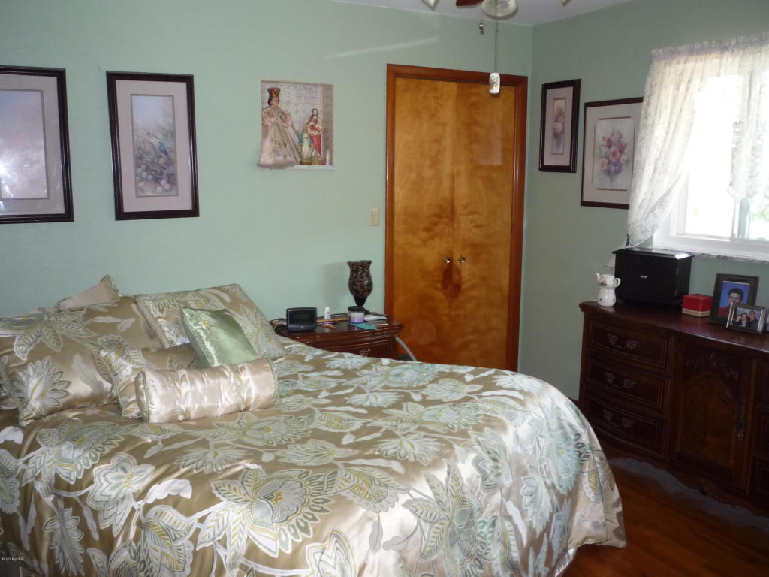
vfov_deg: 44.2
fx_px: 711
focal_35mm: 32
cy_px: 288
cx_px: 384
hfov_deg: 56.8
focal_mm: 5.2
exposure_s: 1/30
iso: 200
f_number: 3.3
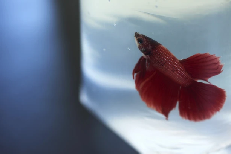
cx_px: 126
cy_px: 71
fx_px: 359
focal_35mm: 56
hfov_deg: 35.6
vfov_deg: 24.2
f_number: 4
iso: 400
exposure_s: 1/60
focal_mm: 50
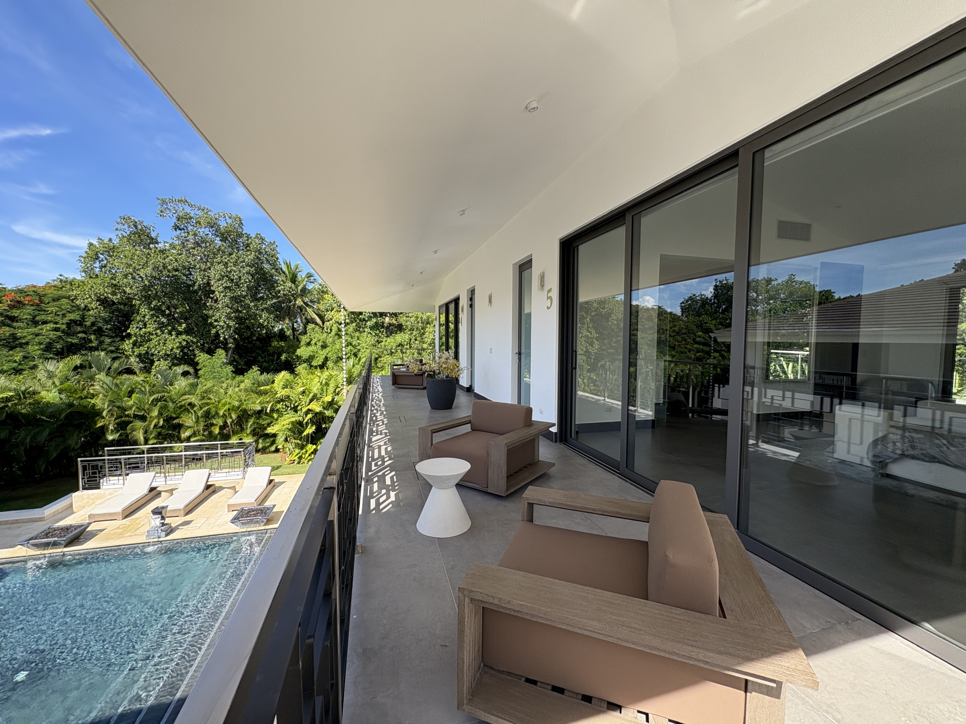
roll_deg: -0.5
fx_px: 391
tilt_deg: -2.9
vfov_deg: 85.7
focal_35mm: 14
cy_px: 362
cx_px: 483
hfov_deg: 102.1
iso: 40
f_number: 2.2
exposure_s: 1/485
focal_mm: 2.22
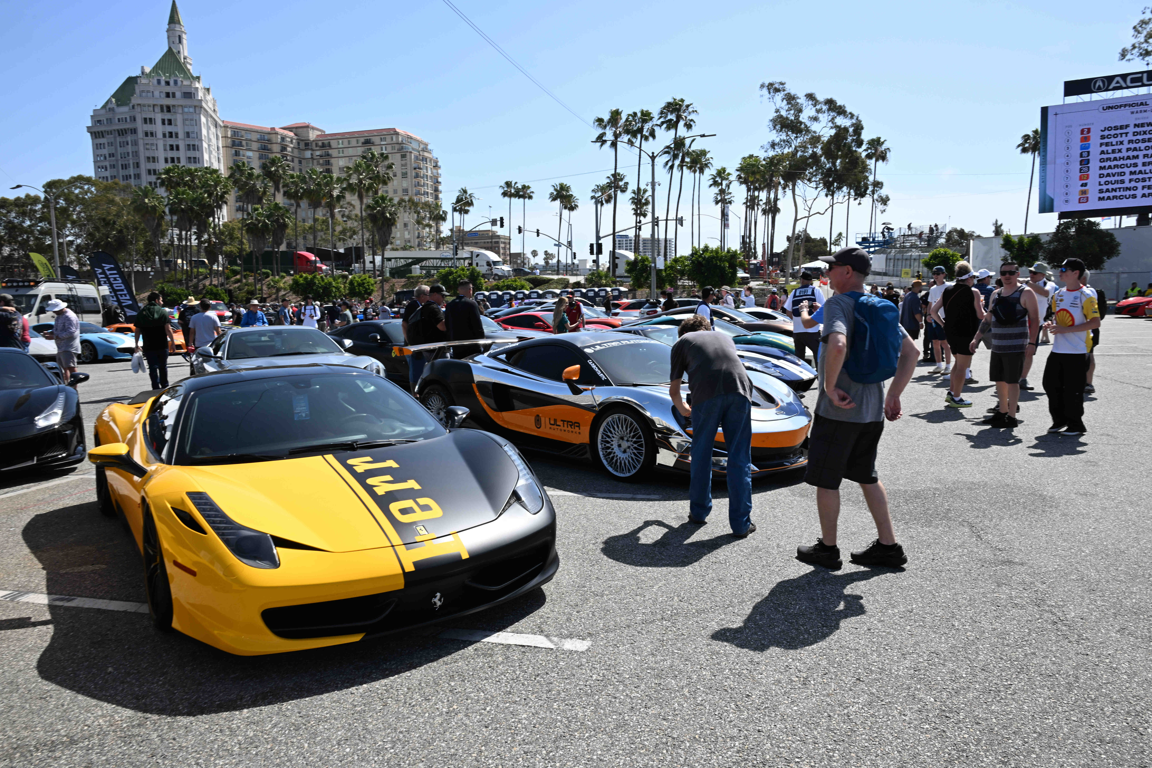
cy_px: 384
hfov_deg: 69.4
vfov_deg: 49.6
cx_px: 576
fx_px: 832
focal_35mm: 26
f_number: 16
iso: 200
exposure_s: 1/125
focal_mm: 26
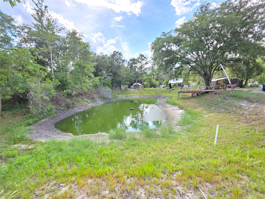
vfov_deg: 89.9
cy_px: 100
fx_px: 100
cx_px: 132
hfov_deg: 106.2
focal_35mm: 13
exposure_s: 1/361
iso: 40
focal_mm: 2.2
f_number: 1.9
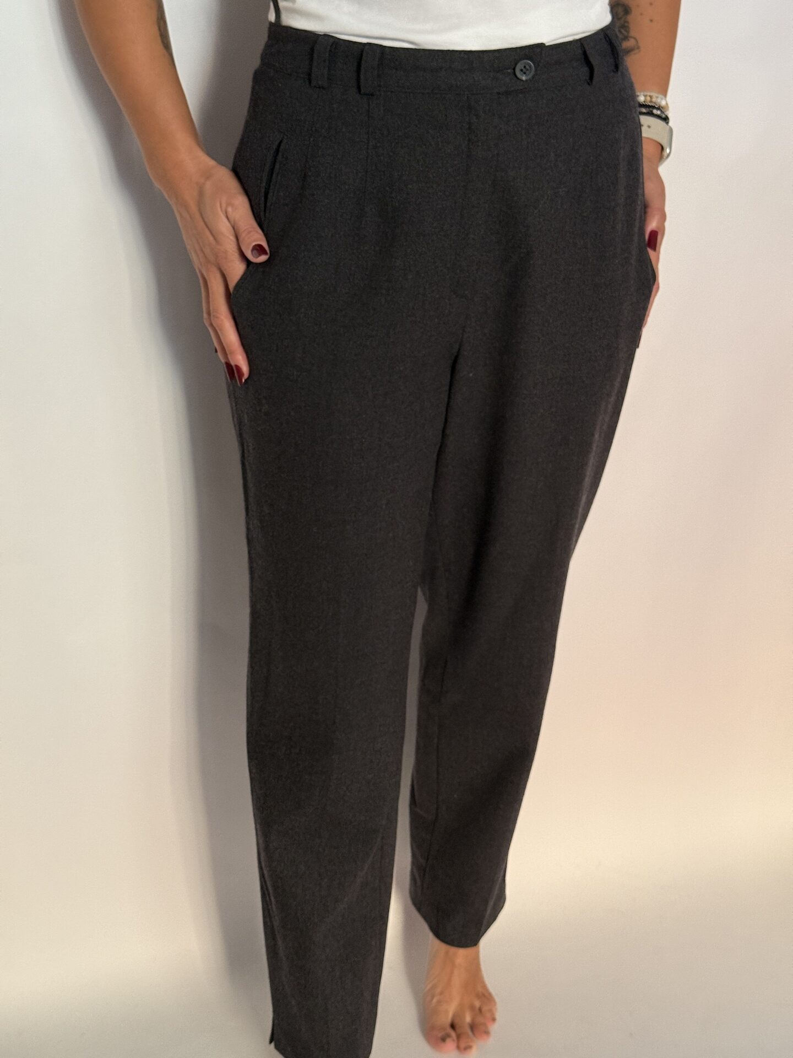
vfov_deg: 39.7
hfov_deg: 30.3
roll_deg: -1.8
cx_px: 396
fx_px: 1466
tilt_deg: -22.6
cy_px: 529
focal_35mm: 48
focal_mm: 6.76
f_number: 1.78
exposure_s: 1/40
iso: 320
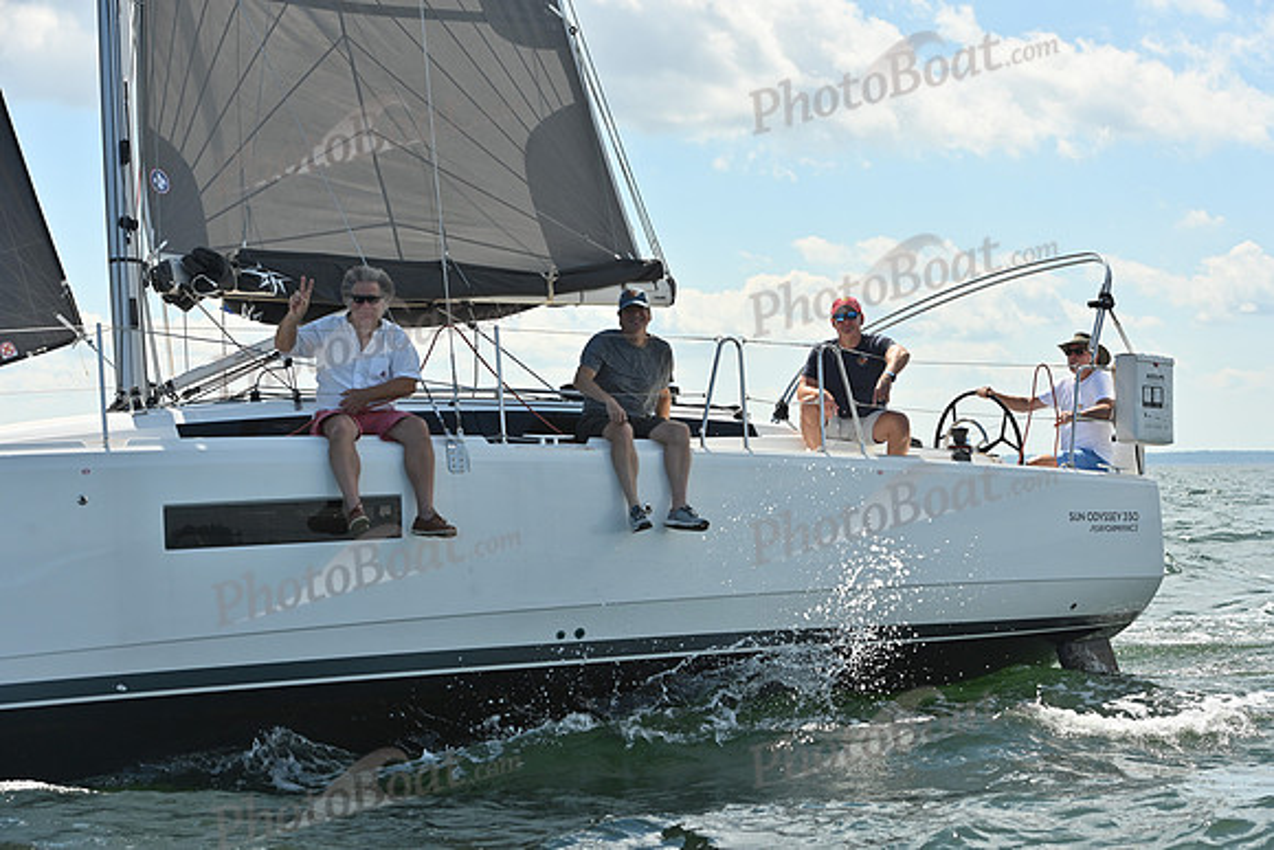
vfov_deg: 19.5
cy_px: 425
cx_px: 637
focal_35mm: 70
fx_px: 2478
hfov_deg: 28.8
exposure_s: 1/1250
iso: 250
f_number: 7.1
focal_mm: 70
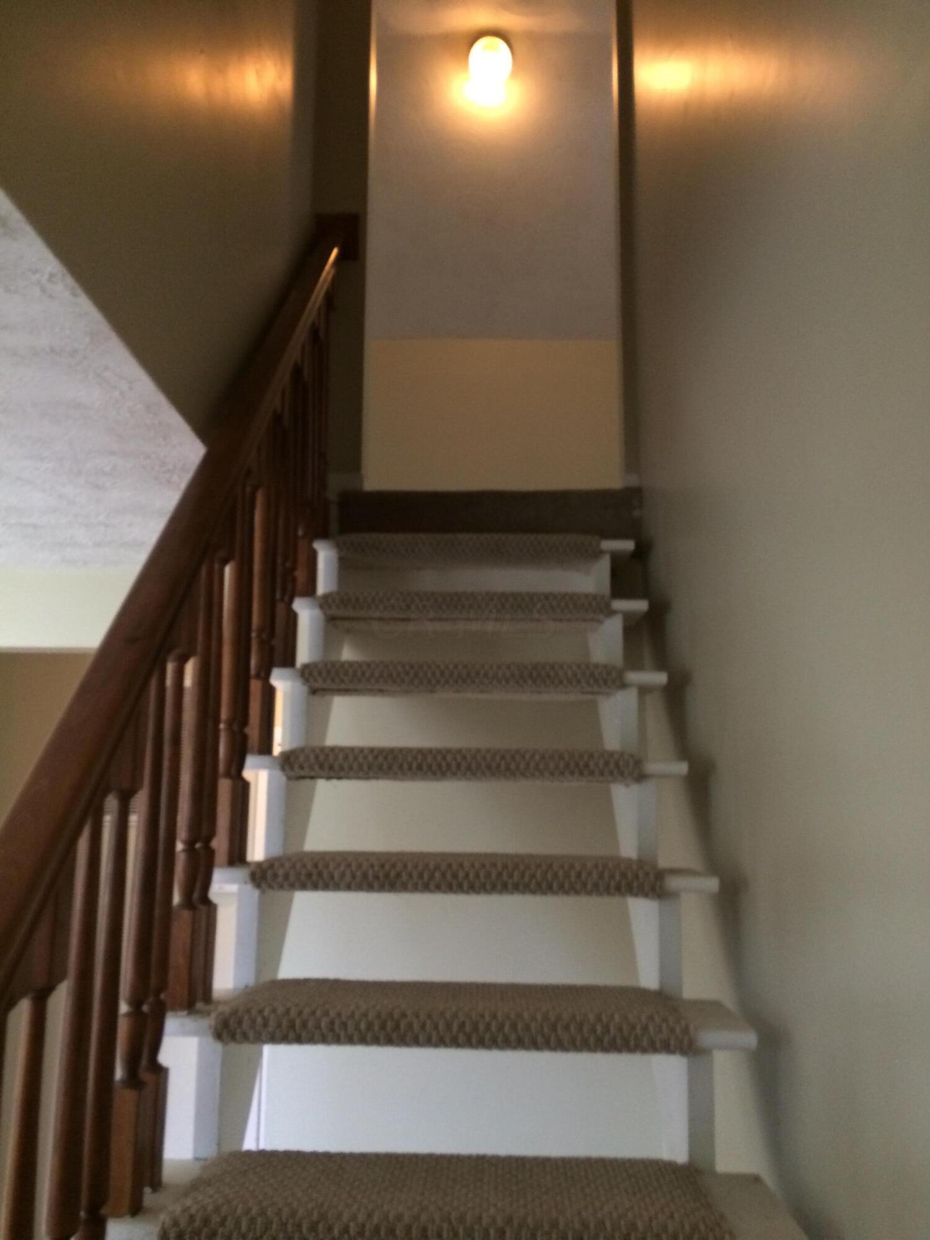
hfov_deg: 46.8
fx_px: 1075
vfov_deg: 60.0
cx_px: 465
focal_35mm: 30
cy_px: 620
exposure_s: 1/30
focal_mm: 4.12
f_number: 2.2
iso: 200
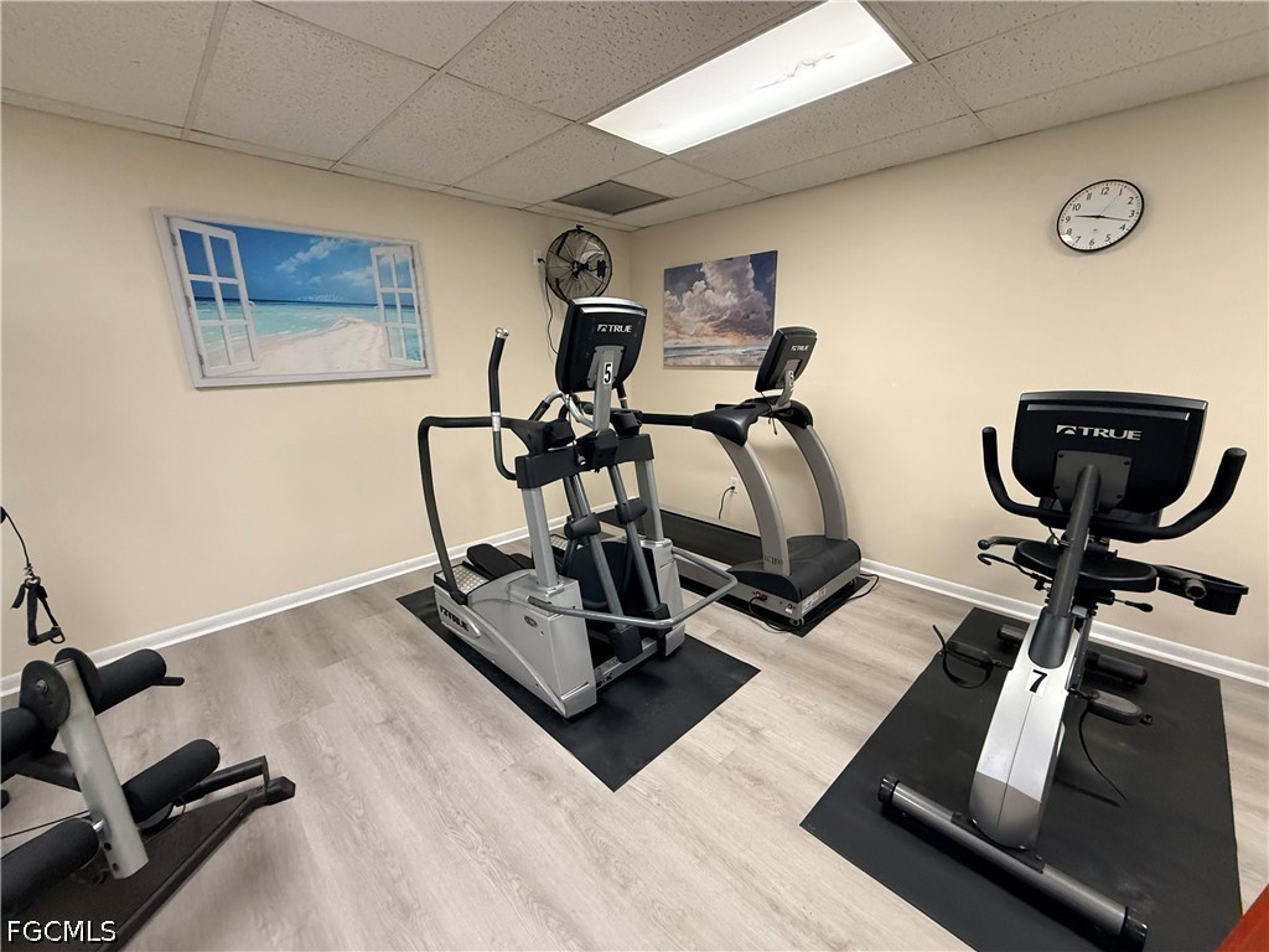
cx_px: 634
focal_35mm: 14
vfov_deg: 85.7
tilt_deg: -13.9
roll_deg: +1.4
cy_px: 476
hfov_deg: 102.1
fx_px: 513
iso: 320
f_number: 2.2
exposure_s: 1/120
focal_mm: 2.22
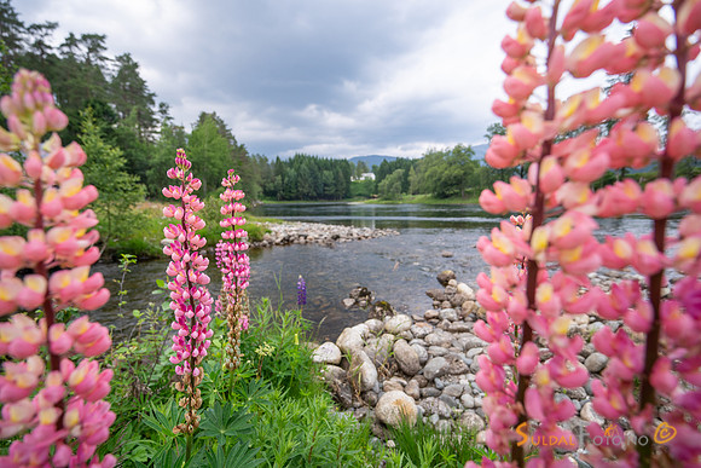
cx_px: 342
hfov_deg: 100.2
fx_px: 293
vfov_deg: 77.2
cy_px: 234
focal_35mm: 15
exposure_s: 1/125
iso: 160
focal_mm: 14
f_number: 4
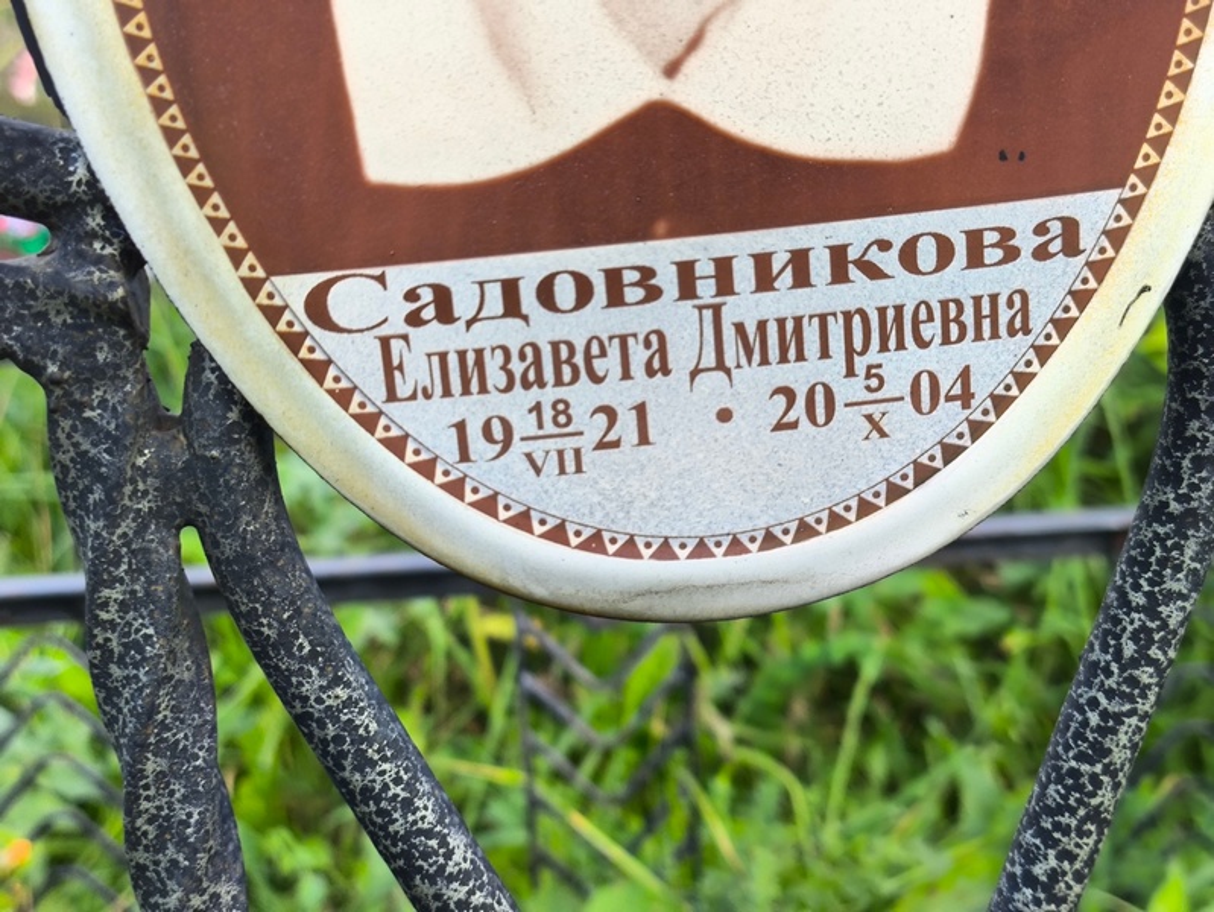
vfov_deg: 29.1
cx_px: 607
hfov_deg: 38.2
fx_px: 1754
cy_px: 456
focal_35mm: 50
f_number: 1.7
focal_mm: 4.71
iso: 50
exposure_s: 1/154
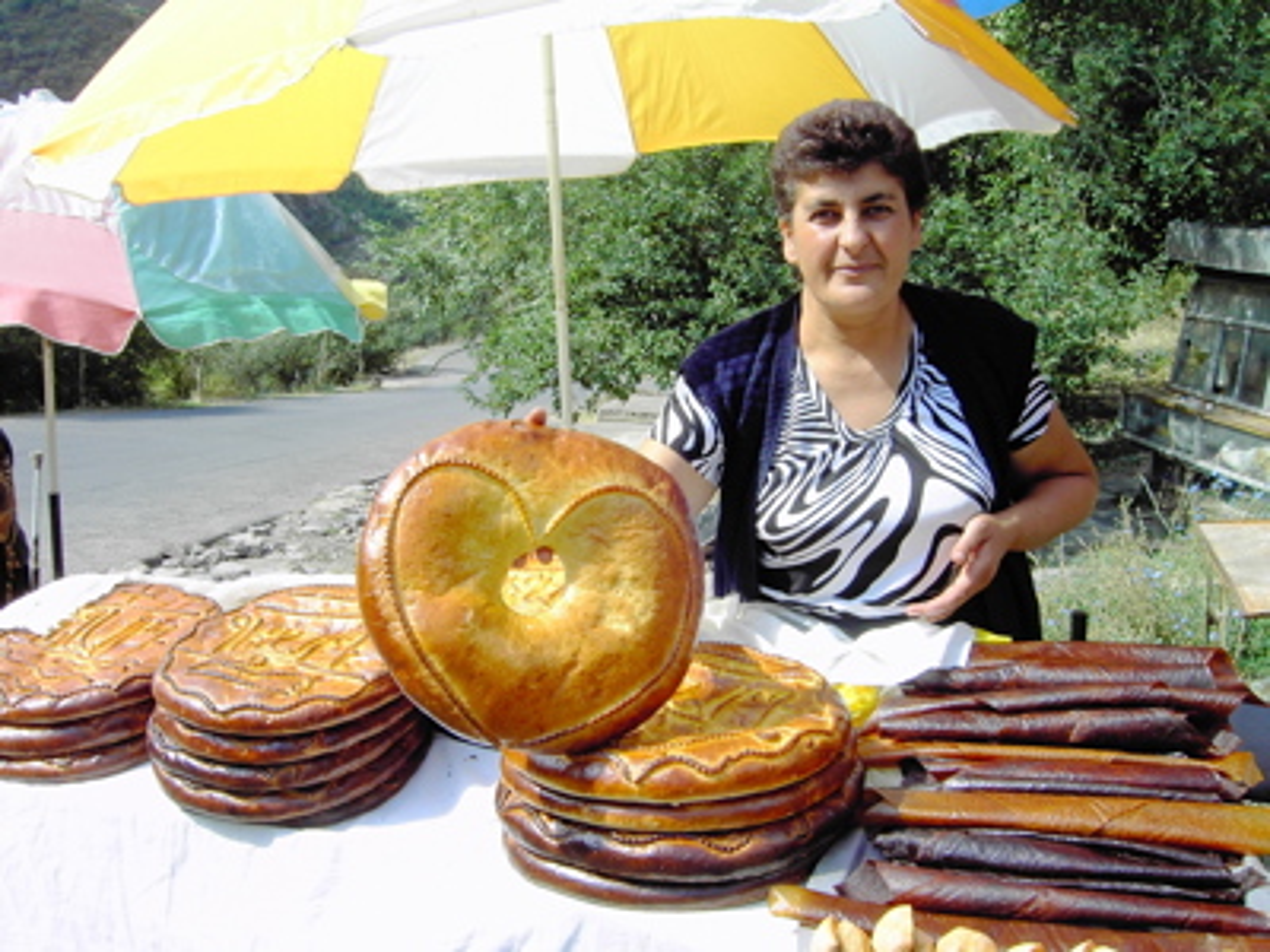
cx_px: 635
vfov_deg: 40.7
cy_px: 476
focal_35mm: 35
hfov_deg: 52.6
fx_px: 1284
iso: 100
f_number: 6.7
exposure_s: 1/200
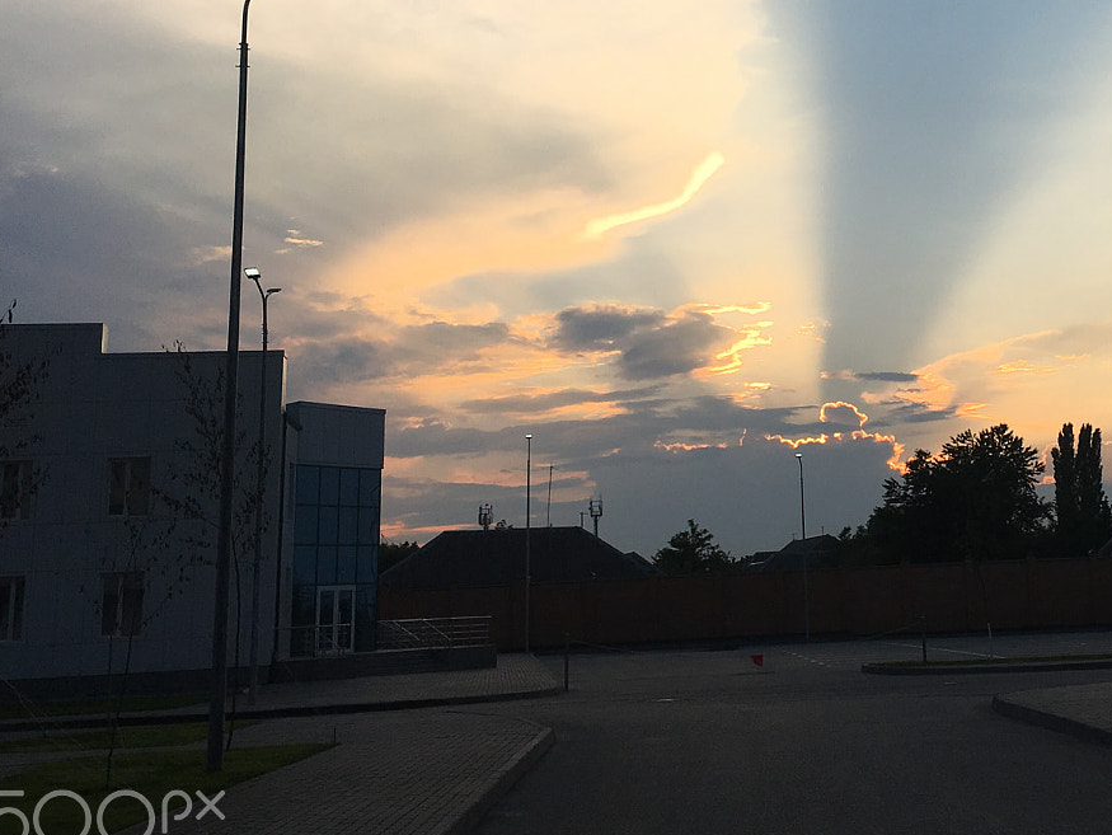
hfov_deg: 34.8
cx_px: 926
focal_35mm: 53
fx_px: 1703
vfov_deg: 27.2
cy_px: 224
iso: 25
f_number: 2.2
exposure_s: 1/1026
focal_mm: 4.15
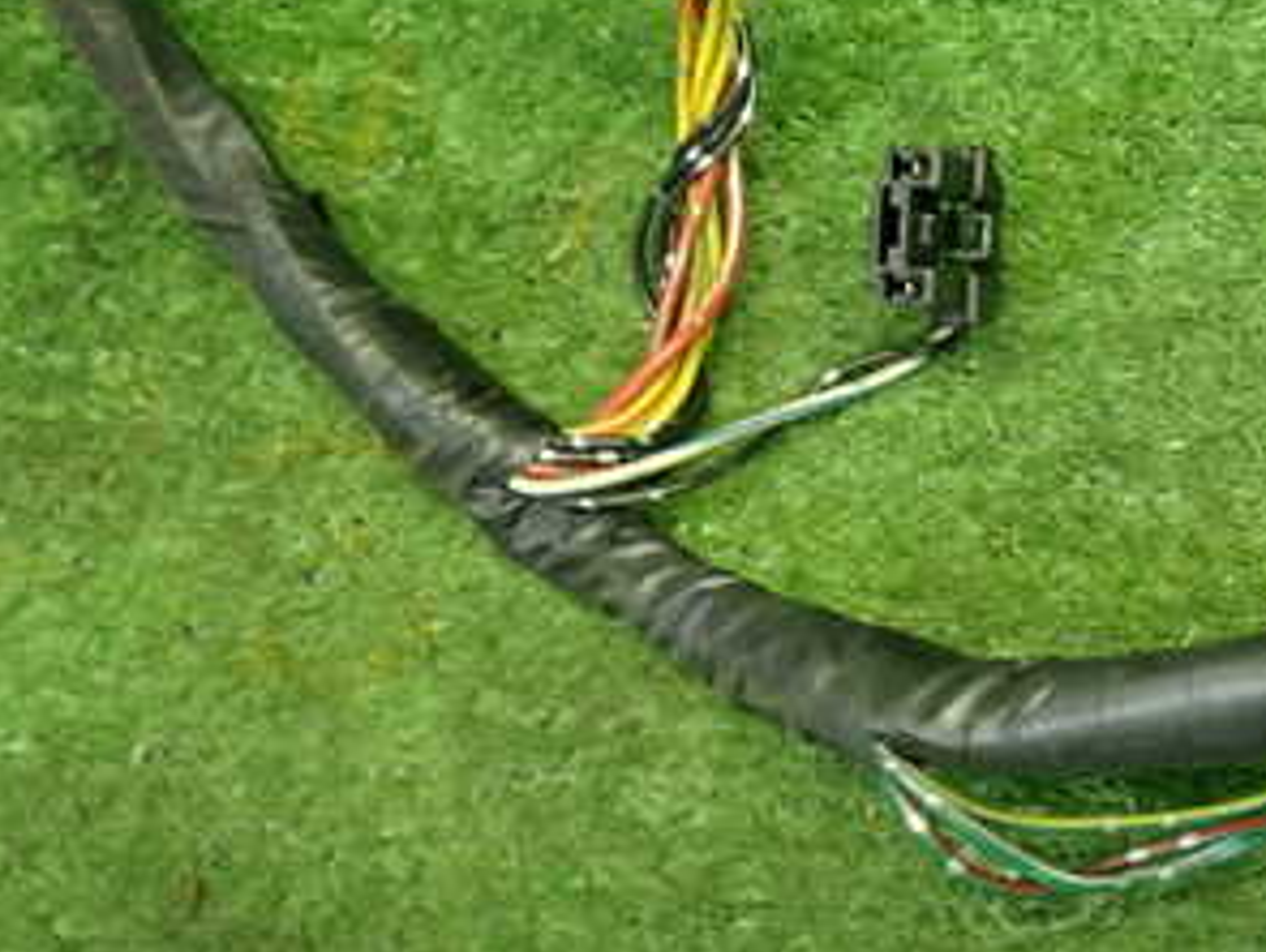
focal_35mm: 65
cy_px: 219
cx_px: 1176
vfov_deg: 22.4
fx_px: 2380
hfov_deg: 28.5
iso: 250
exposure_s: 1/30
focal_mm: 5.79
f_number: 2.4
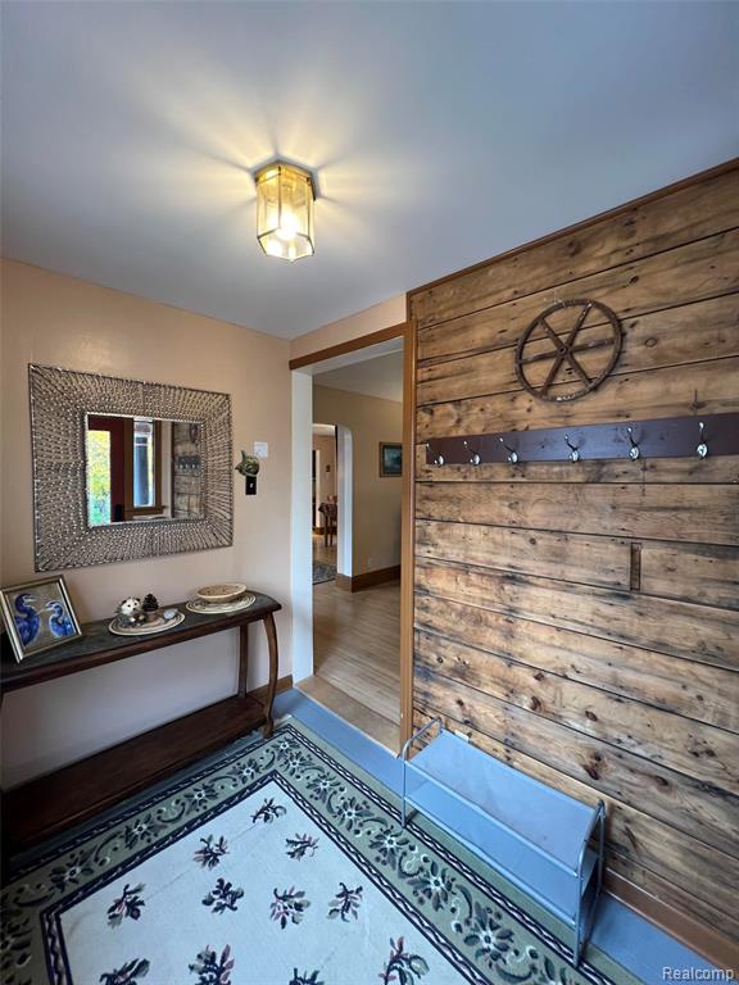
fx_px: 370
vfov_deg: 106.2
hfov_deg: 89.9
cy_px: 492
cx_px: 370
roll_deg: -0.5
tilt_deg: -2.3
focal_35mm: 13
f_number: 1.8
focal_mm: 1.57
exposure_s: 1/60
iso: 200
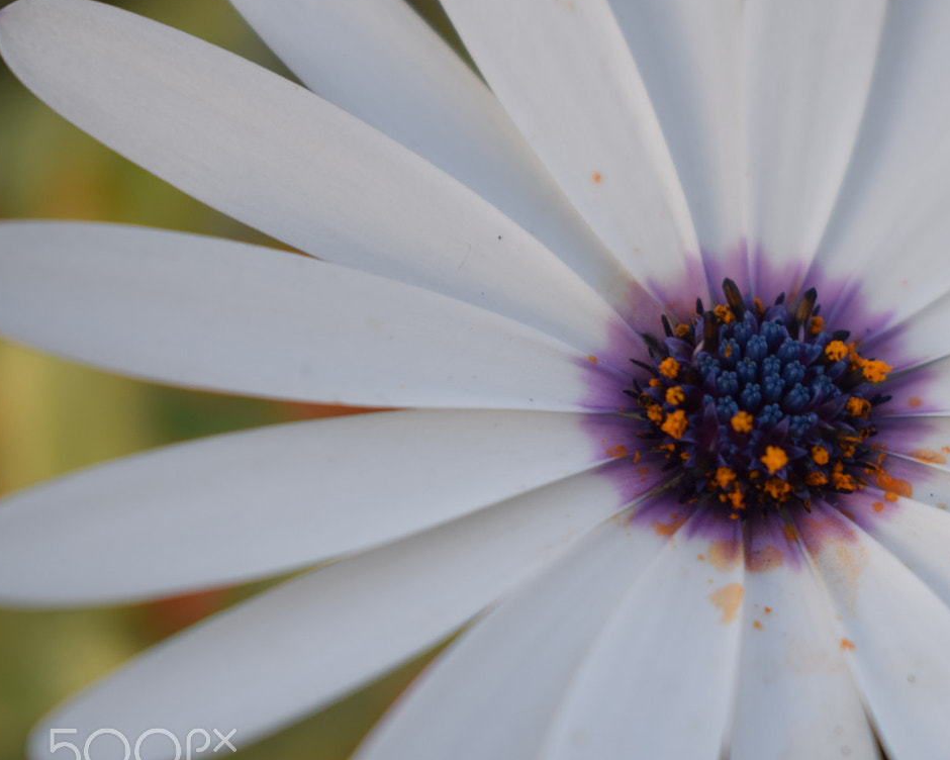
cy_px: 346
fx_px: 3706
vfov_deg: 11.7
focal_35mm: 132
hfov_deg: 14.5
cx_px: 794
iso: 200
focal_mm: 55
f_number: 6.3
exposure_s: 1/160
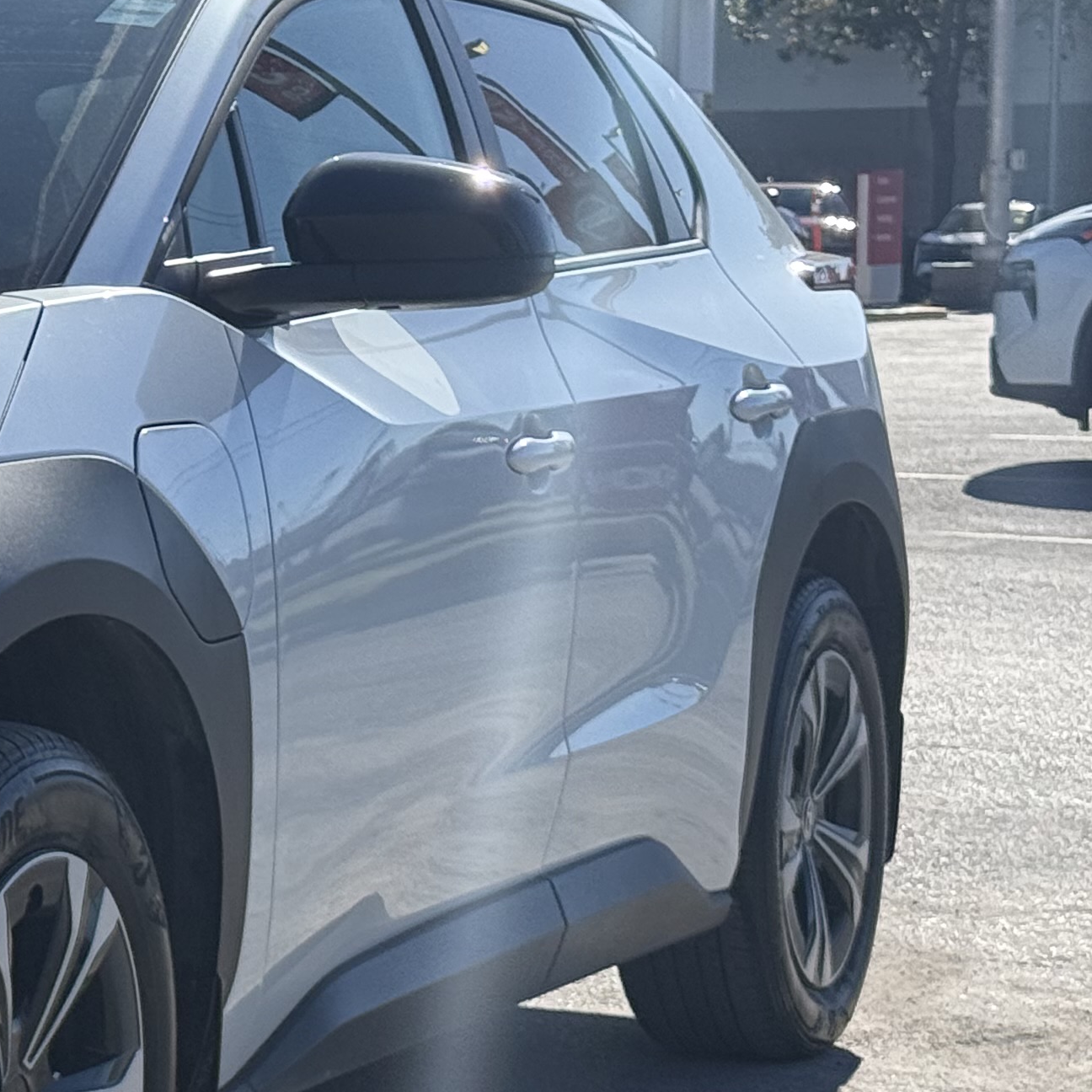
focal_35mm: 132
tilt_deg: -4.1
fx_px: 4711
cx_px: -511
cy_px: 546
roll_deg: +0.0
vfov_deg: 13.2
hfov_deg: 12.6
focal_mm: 6.76
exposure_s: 1/4587
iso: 64
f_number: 1.78
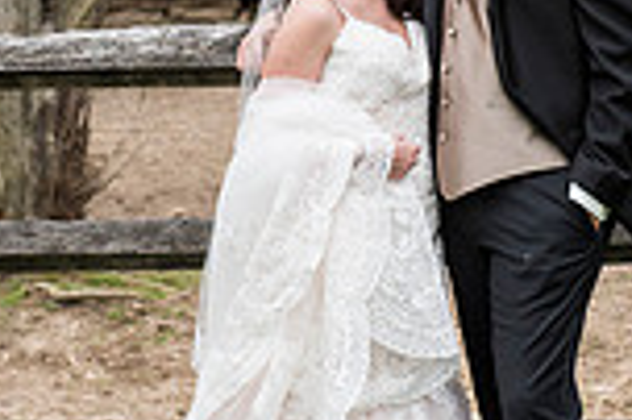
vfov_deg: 6.9
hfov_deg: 10.5
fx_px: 3437
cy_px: -83
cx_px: 457
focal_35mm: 196
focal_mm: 66
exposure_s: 1/4000
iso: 640
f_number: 3.5
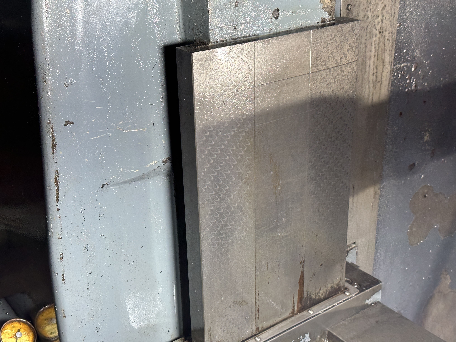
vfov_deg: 30.3
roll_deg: +1.7
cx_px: 228
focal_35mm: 48
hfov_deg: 39.7
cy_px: 171
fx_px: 632
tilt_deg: -24.6
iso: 40
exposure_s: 1/123
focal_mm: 6.86
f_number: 1.78
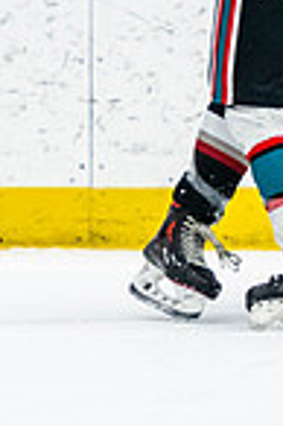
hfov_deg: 1.4
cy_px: 65
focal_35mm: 981
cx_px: 343
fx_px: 11594
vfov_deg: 2.1
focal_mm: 160
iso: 2500
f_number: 2.8
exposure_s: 1/640
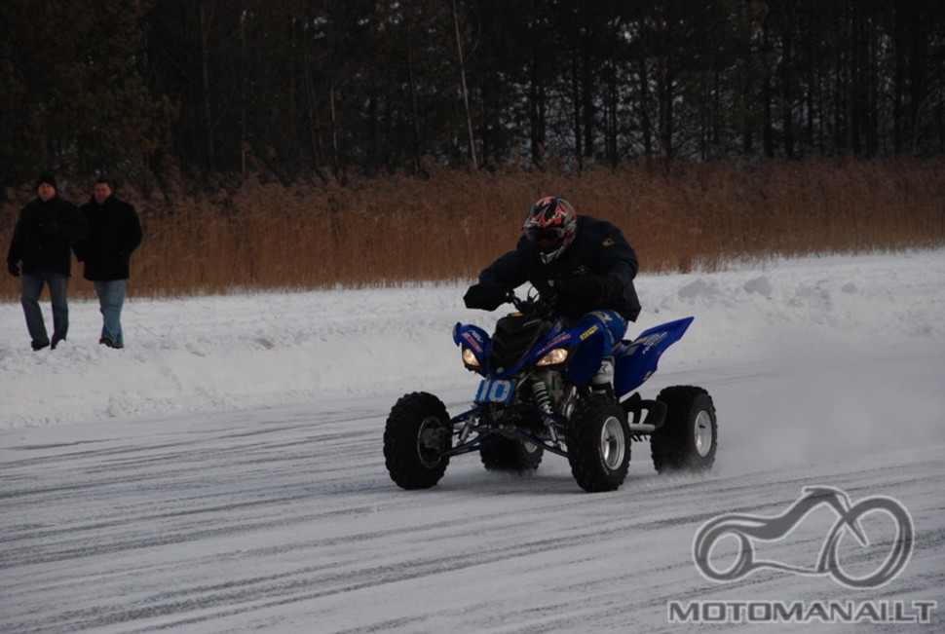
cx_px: 472
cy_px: 317
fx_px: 5326
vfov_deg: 6.8
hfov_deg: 10.1
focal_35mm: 202
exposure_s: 1/2000
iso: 400
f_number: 9
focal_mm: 135
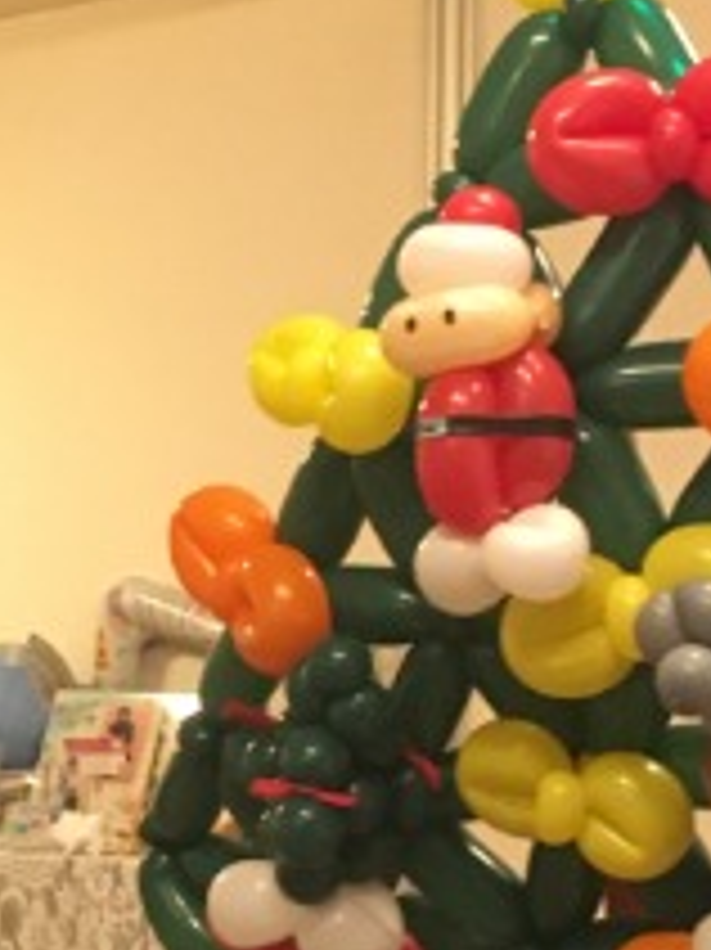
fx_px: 2714
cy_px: 725
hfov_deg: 14.9
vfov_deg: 19.7
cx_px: 162
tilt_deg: -1.0
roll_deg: -1.1
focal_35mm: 99
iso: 250
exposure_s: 1/15
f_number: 2.2
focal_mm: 4.15
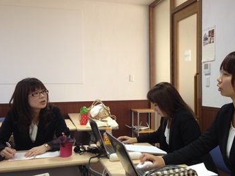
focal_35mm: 46
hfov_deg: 41.1
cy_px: 95
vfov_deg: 31.5
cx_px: 136
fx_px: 312
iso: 50
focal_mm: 4.28
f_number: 2.4
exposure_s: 1/20
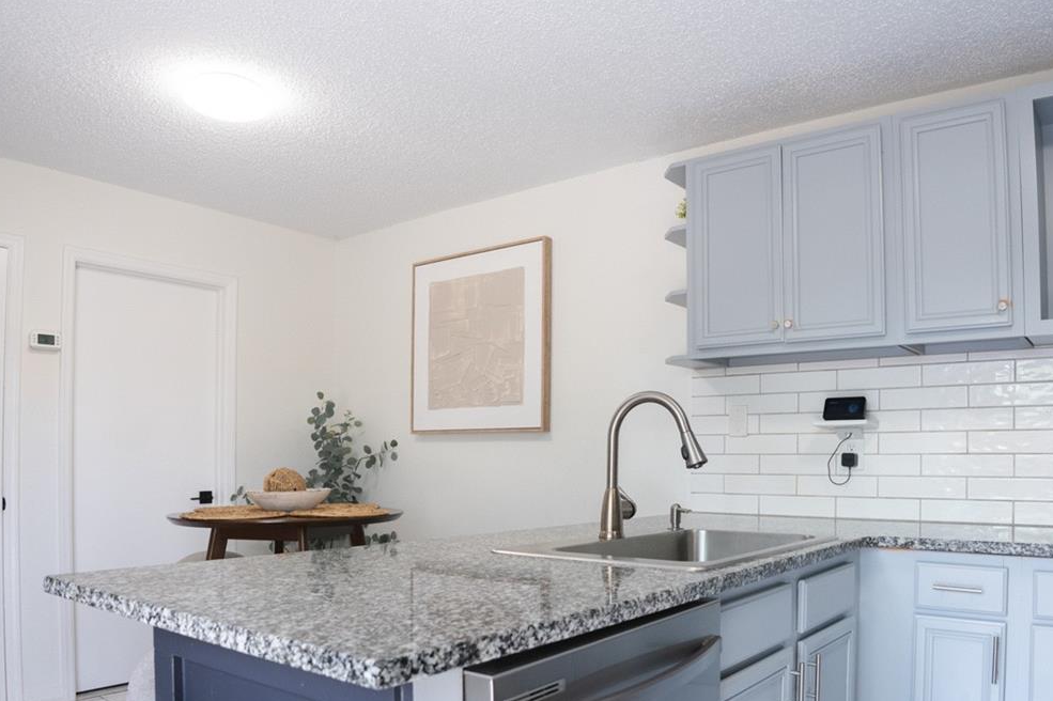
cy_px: 463
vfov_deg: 48.7
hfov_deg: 69.0
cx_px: 605
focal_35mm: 26
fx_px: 760
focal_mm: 16
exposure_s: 1/125
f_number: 4
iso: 800
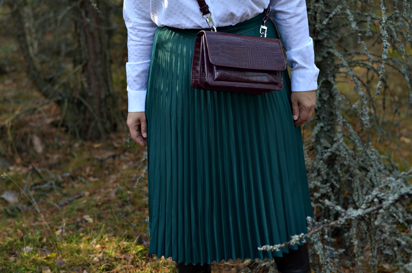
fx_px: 857
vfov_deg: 18.1
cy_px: 136
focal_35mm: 75
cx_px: 206
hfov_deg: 27.0
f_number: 2.8
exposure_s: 1/250
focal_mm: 50
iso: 250
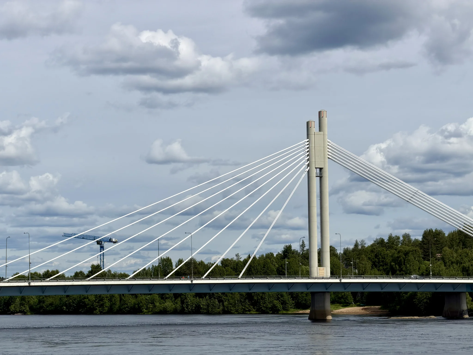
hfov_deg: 19.6
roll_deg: +1.0
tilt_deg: +3.6
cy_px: 178
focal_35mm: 100
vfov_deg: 14.8
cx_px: 236
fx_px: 1366
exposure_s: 1/1285
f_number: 2.8
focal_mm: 16.89
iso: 20
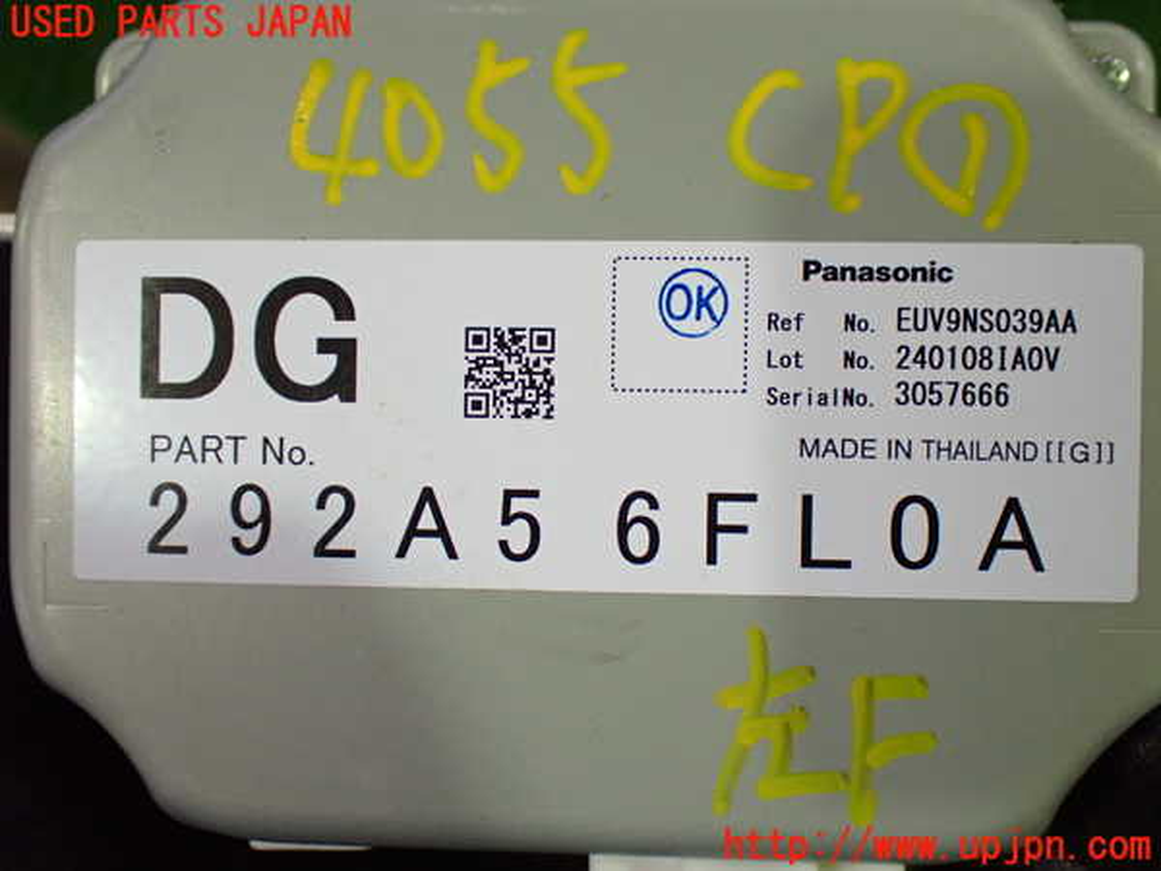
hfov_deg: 49.0
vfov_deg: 37.7
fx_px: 1274
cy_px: 436
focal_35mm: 38
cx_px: 580
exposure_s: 1/125
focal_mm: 6.83
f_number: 2.7
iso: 800
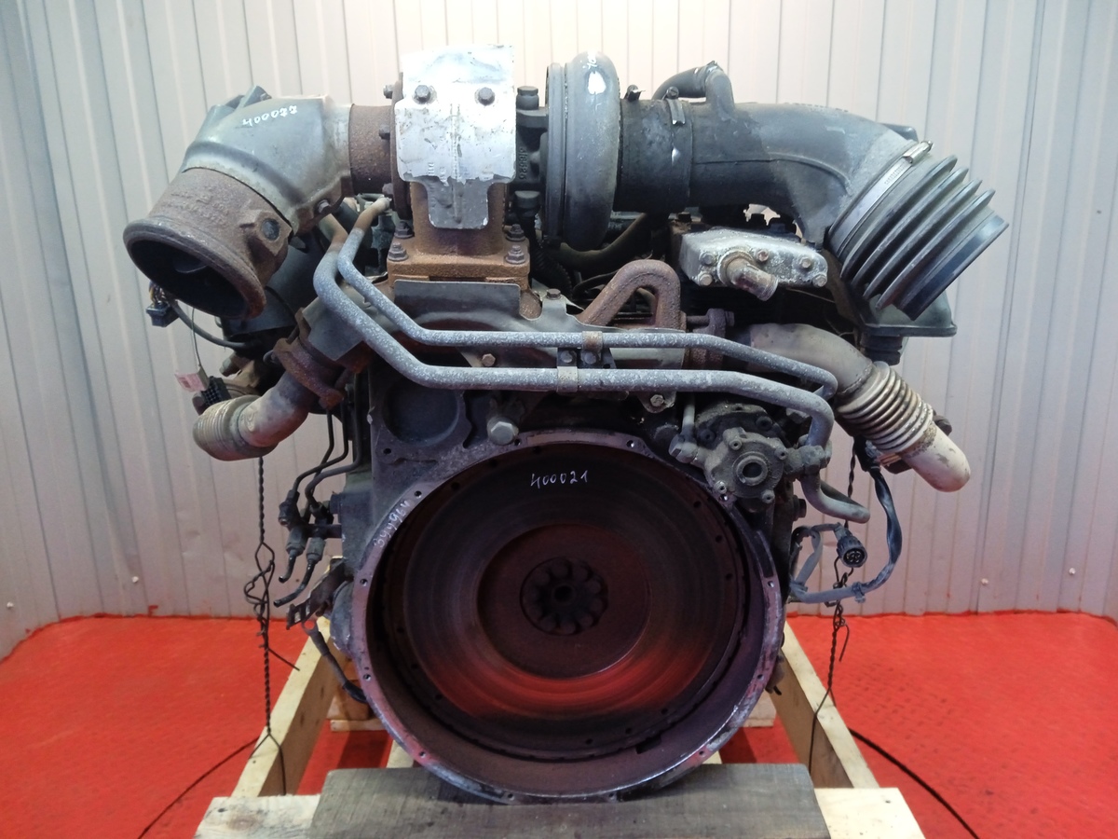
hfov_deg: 63.4
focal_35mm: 28
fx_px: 904
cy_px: 420
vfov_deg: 49.7
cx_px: 559
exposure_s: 1/25
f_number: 2.2
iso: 308
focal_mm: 3.43
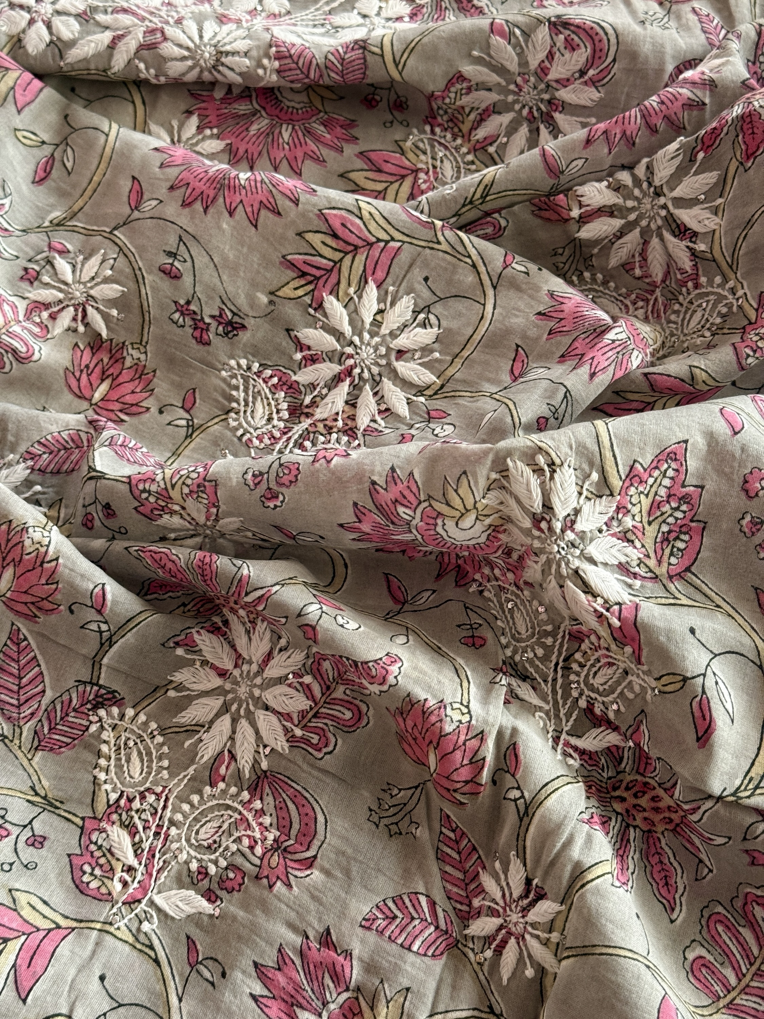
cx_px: 382
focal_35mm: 48
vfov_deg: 39.7
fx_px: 1413
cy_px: 510
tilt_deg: -72.5
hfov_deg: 30.3
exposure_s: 1/60
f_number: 1.78
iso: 250
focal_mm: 6.76
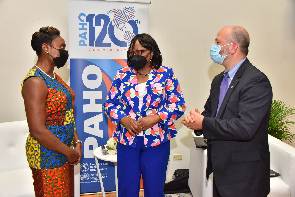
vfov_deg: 37.9
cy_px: 98
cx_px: 148
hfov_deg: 54.4
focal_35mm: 35
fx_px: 287
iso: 2500
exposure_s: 1/160
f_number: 6.3
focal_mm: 35
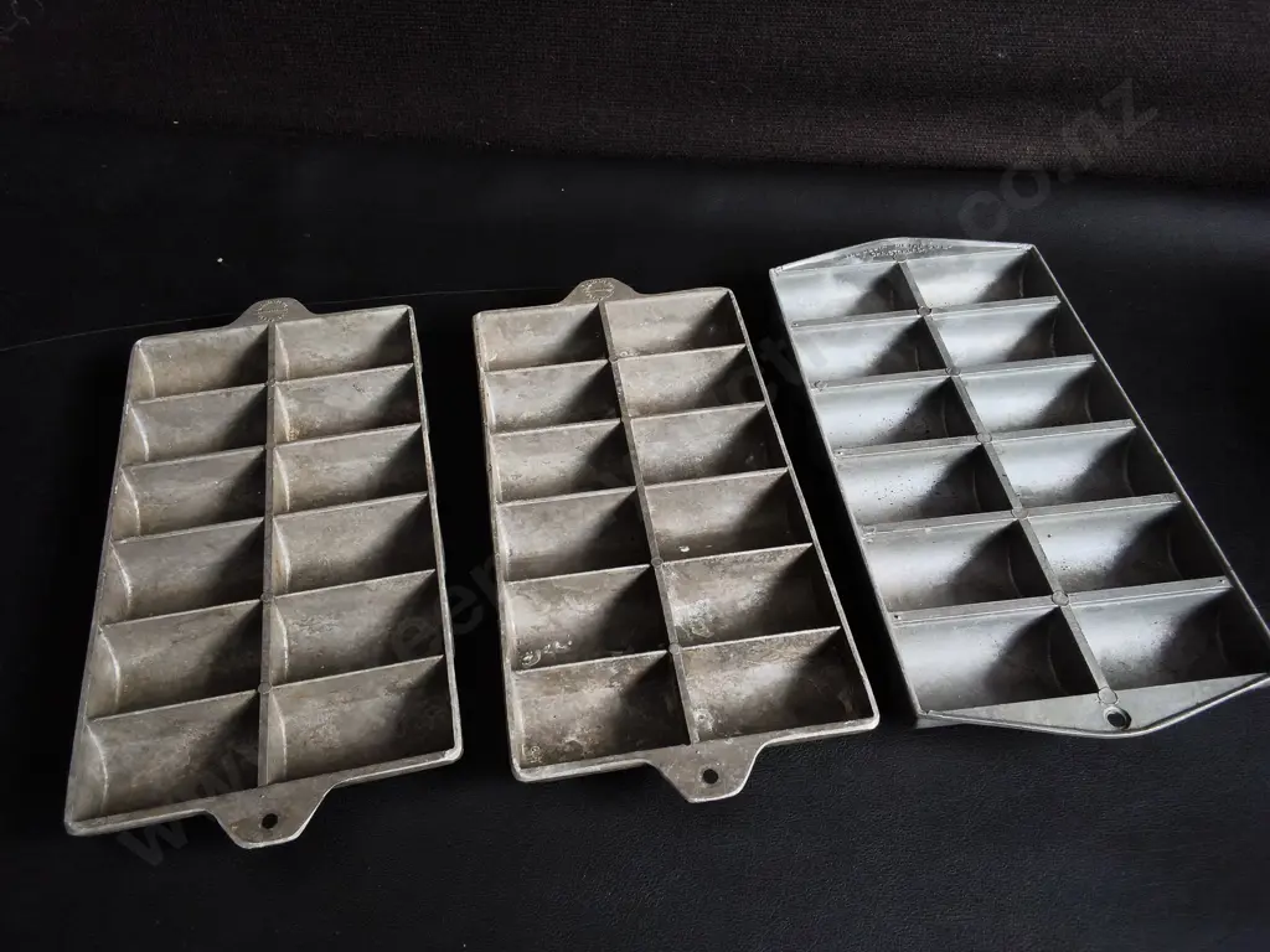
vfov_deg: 51.4
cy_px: 476
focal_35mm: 27
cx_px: 635
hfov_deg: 65.3
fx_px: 991
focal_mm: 2.87
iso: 100
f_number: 2
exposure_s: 1/100
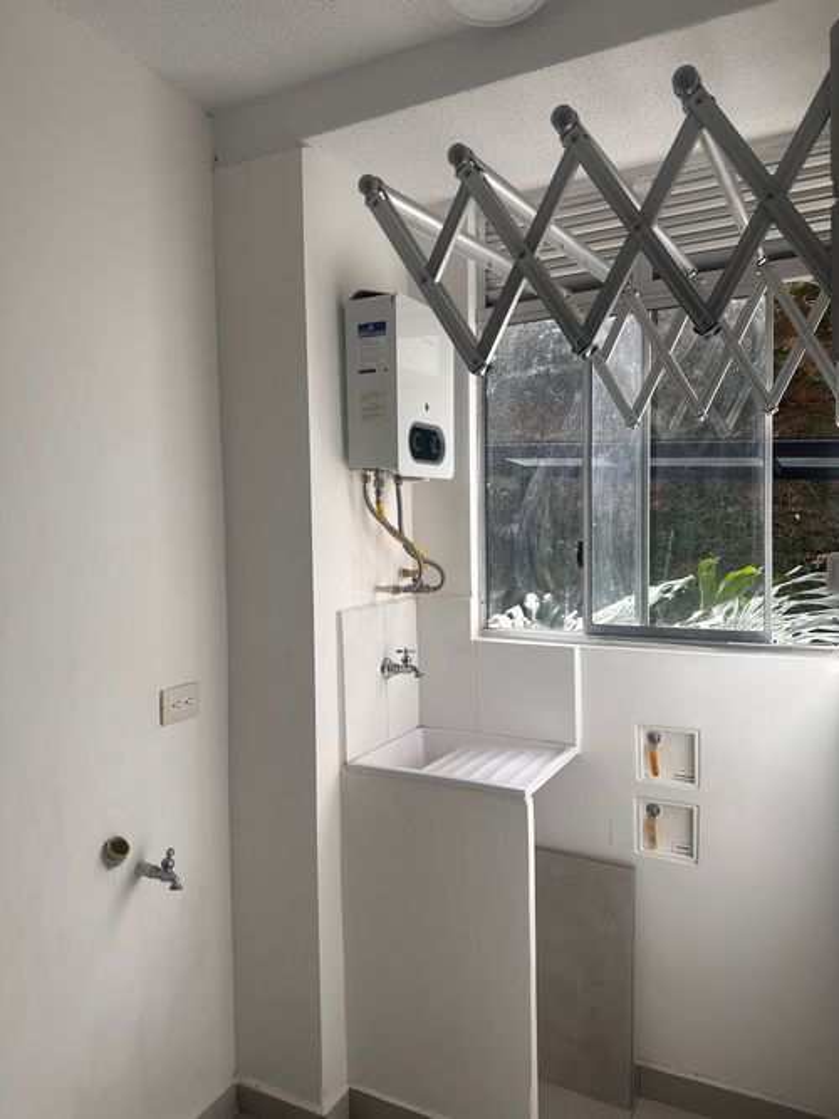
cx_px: 420
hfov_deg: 56.8
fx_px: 776
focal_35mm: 24
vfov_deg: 71.6
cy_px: 560
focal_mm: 6.86
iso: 80
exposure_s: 1/694
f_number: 1.78
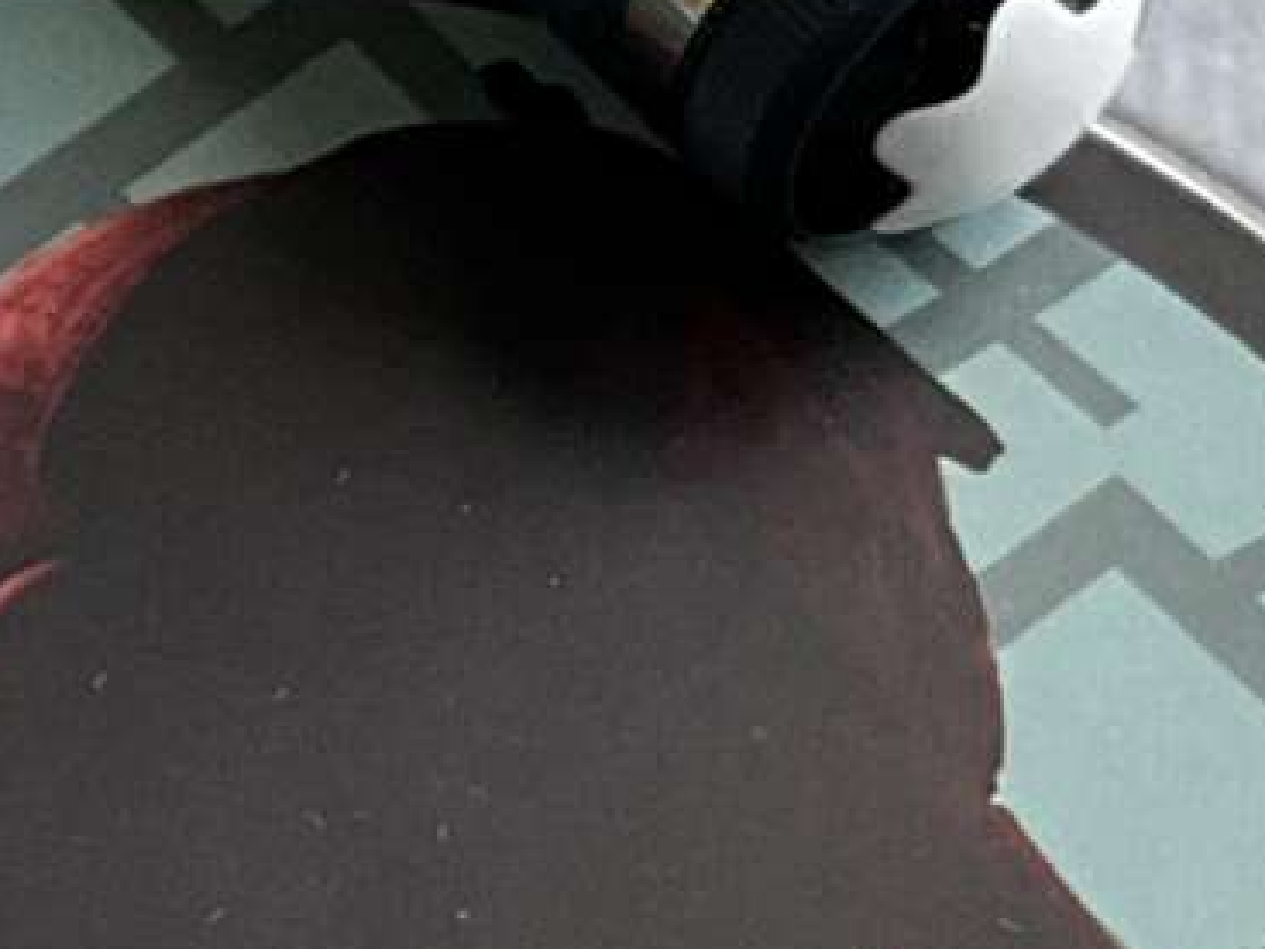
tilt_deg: -57.1
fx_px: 7382
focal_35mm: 202
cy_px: 670
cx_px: -1571
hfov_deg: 9.0
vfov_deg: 7.3
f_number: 1.8
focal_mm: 3
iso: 64
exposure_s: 1/120
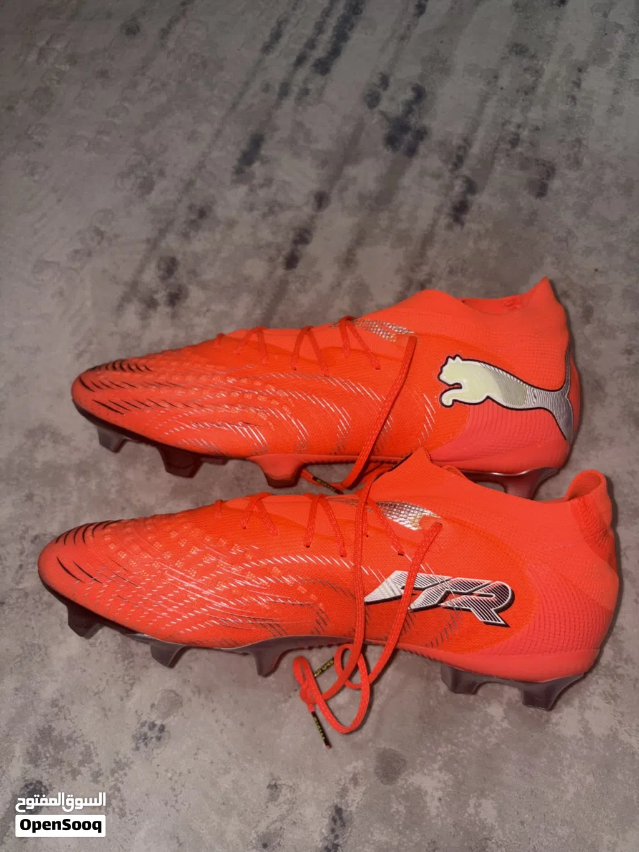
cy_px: 426
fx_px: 640
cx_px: 320
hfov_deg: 53.1
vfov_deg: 67.3
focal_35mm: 26
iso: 32
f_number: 1.6
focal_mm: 5.96
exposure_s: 1/36
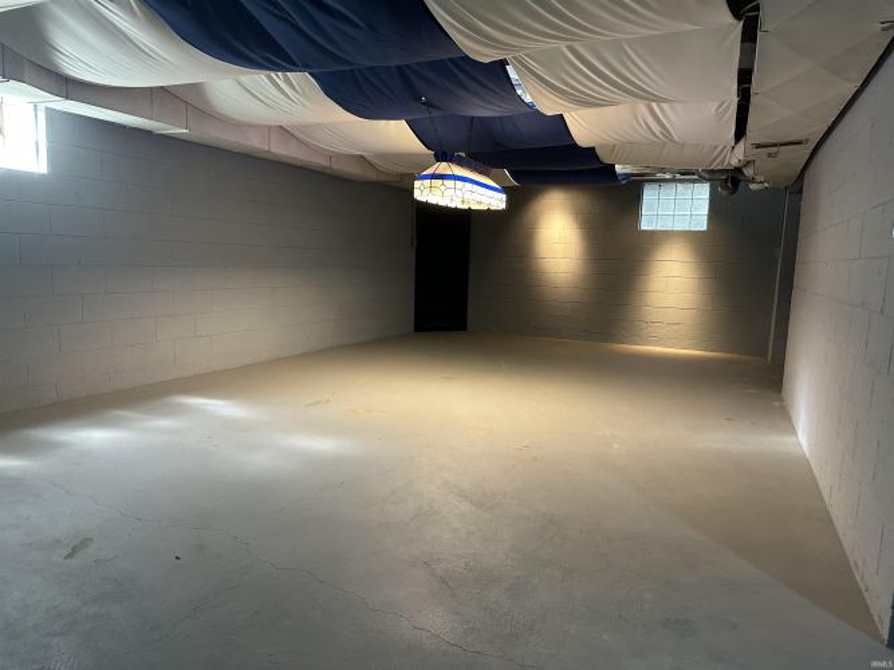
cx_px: 447
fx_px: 620
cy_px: 335
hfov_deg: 71.6
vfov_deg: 56.8
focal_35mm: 24
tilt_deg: -6.8
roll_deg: -2.4
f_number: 1.78
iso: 500
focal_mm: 6.86
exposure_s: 1/60
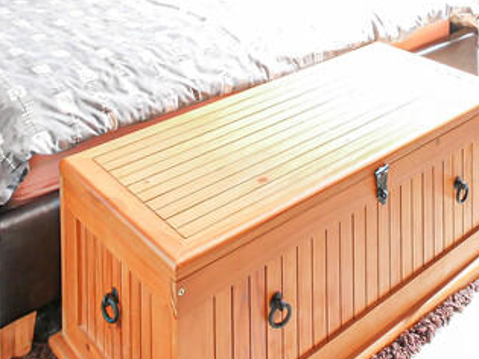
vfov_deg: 22.5
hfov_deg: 36.3
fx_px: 719
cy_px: -192
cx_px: 338
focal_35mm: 52
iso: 400
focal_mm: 8
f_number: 4
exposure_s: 1/60
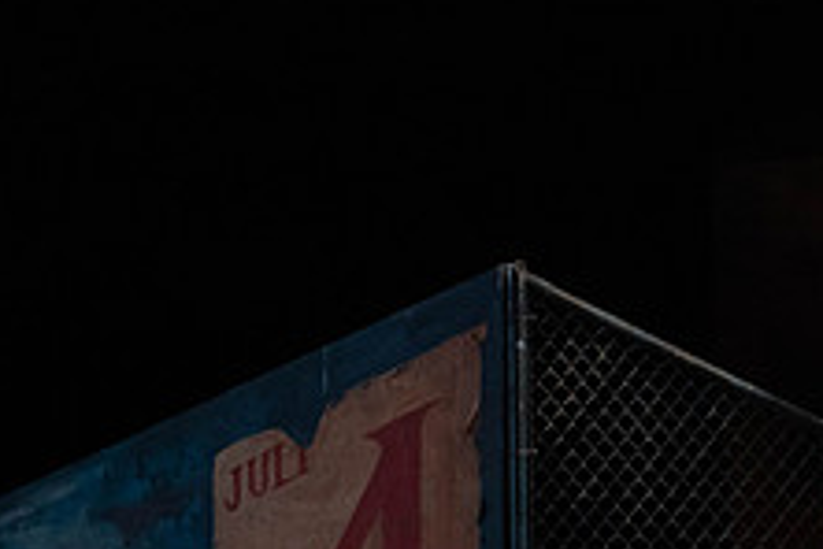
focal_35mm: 429
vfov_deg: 3.2
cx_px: -70
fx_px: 9807
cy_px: 662
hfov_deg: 4.8
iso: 3200
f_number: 4.5
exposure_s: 1/400
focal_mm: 164
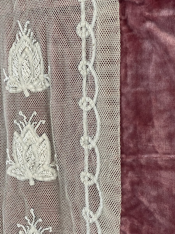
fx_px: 431
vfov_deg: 30.3
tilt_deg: -2.8
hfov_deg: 22.9
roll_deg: +2.7
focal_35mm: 64
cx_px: 88
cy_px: 117
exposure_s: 1/60
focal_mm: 7.5
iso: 200
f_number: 2.2
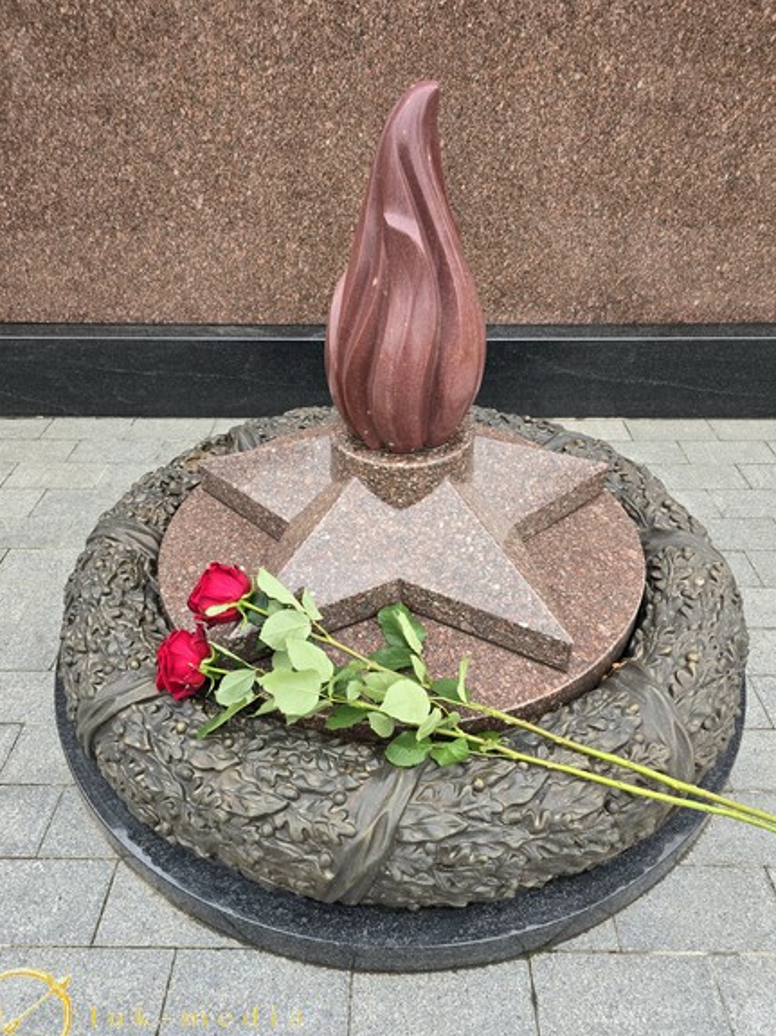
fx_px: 718
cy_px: 523
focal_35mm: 24
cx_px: 385
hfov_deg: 56.8
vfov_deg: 71.6
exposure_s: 1/180
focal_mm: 6.3
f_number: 1.7
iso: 160
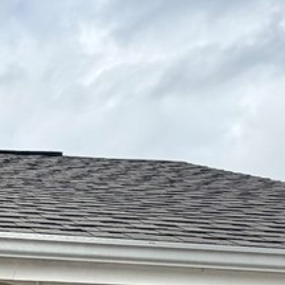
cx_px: -139
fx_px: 857
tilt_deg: -6.3
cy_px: 476
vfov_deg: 16.5
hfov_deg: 17.1
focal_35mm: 92
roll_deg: -1.1
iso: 20
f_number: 2.2
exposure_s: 1/1068
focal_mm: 2.22
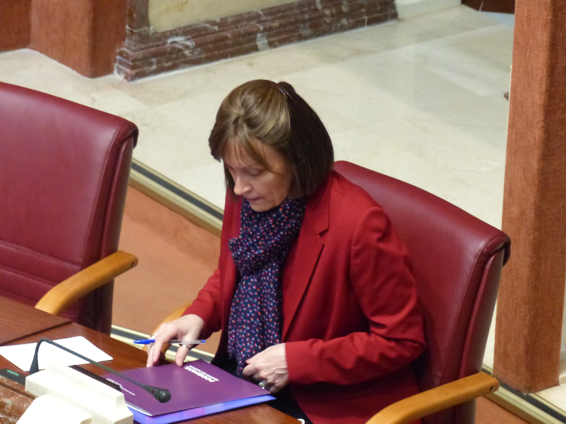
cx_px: 283
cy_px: 212
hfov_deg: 7.5
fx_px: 4300
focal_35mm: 263
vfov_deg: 5.7
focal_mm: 47.4
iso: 800
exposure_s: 1/50
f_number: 3.2
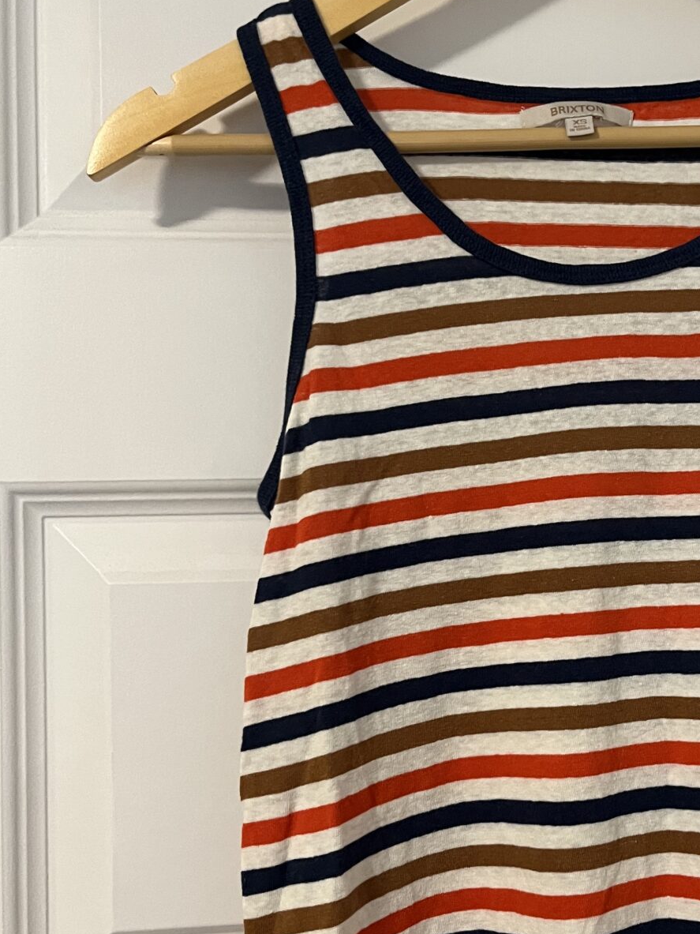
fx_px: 1214
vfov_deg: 42.0
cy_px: 508
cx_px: 603
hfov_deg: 31.0
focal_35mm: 45
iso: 320
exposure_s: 1/60
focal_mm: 5.1
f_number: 1.6
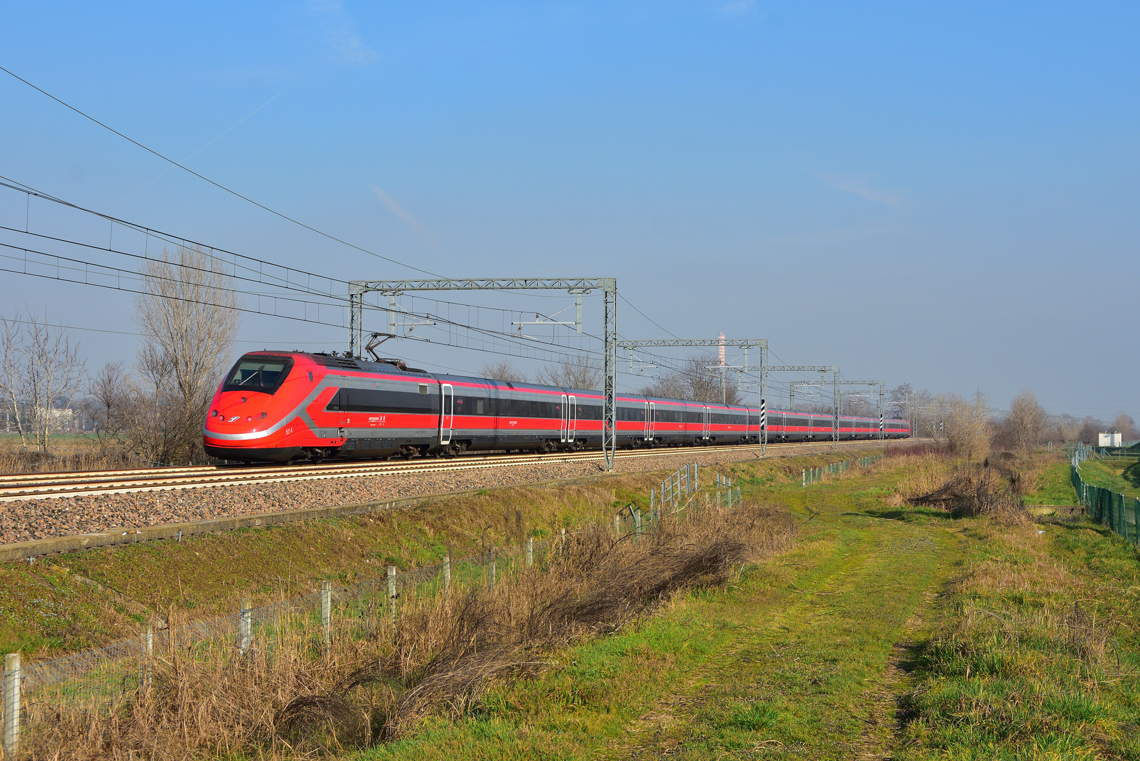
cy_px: 387
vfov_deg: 24.8
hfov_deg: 36.5
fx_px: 1726
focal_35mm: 55
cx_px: 568
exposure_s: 1/800
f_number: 7.1
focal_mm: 35
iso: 250
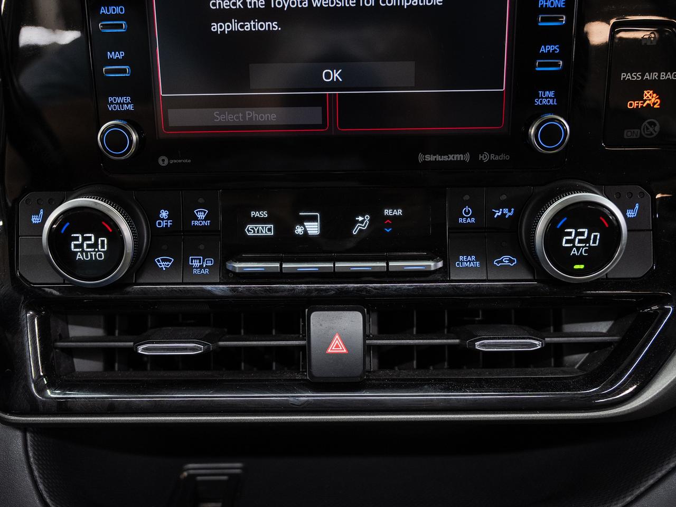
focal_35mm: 33
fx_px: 642
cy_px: 253
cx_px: 330
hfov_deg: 55.5
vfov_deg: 43.1
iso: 800
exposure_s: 1/40
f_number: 3.5
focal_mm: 29.4
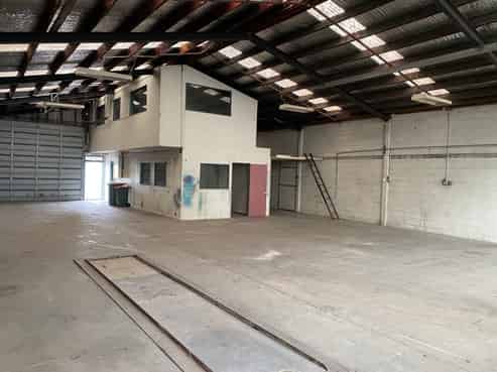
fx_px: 373
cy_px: 186
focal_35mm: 26
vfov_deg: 53.0
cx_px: 248
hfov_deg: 67.3
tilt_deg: -0.9
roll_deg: -1.3
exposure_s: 1/60
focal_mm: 4.25
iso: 250
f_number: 1.8
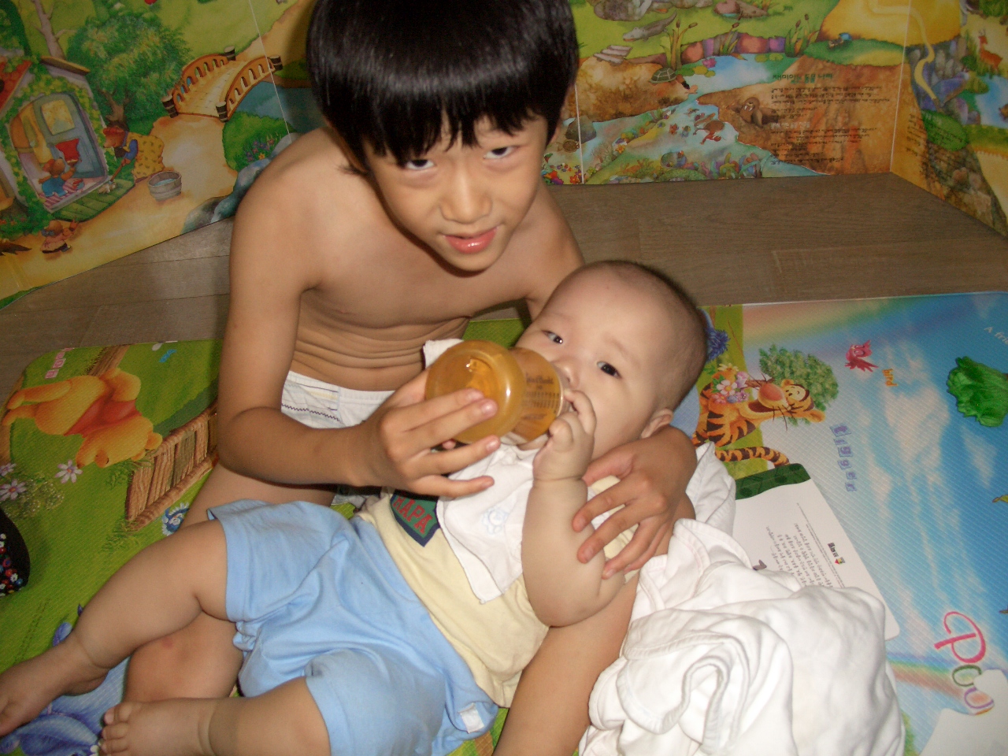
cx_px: 504
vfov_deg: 42.9
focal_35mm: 33
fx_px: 961
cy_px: 378
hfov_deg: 55.4
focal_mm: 7.1
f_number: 2.8
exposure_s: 1/60
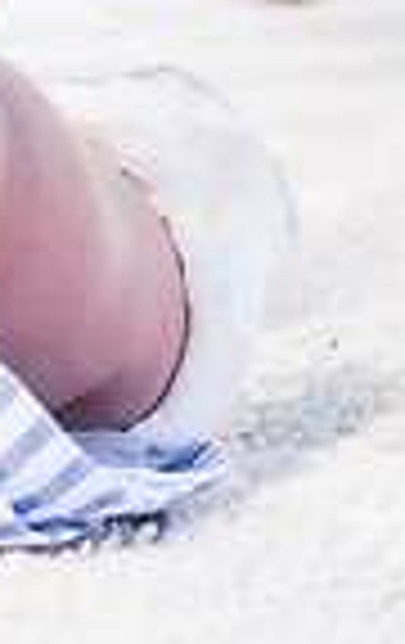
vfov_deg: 9.2
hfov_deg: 5.5
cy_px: -101
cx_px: -770
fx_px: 3954
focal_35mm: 225
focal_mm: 50
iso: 100
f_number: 2.8
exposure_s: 1/320
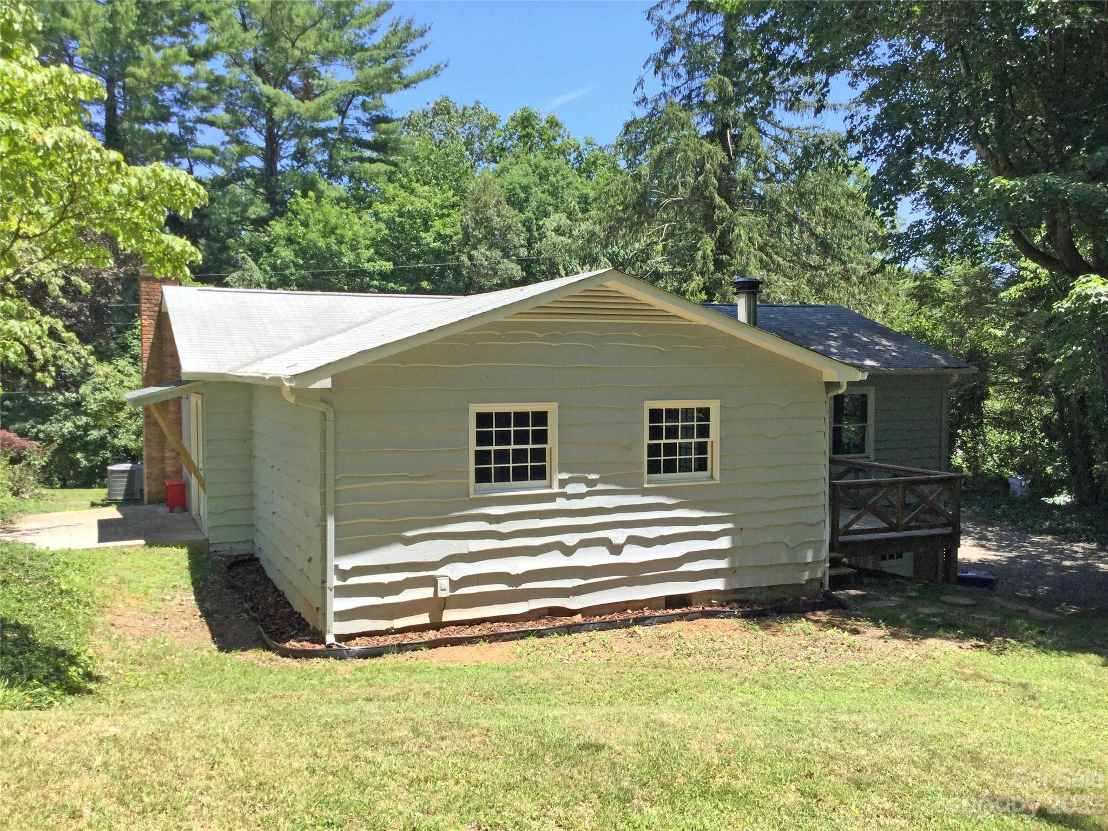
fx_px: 992
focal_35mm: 31
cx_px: 554
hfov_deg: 58.4
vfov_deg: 45.4
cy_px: 416
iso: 25
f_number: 2.4
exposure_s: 1/586
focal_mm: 3.3
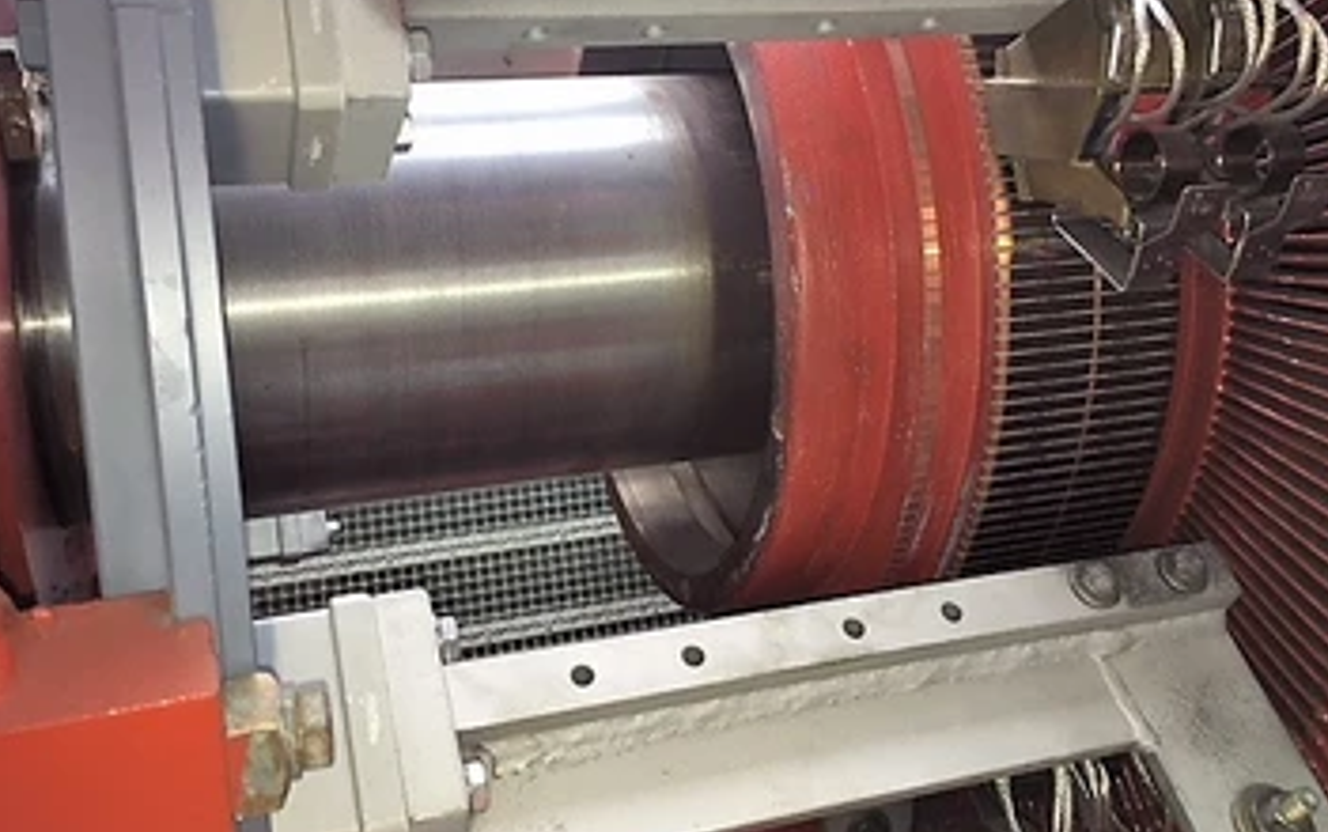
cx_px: 628
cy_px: 329
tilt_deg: +10.6
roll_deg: +8.5
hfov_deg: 55.3
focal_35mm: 35
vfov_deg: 36.2
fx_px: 1268
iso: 32
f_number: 2.2
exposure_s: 1/30
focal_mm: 4.15
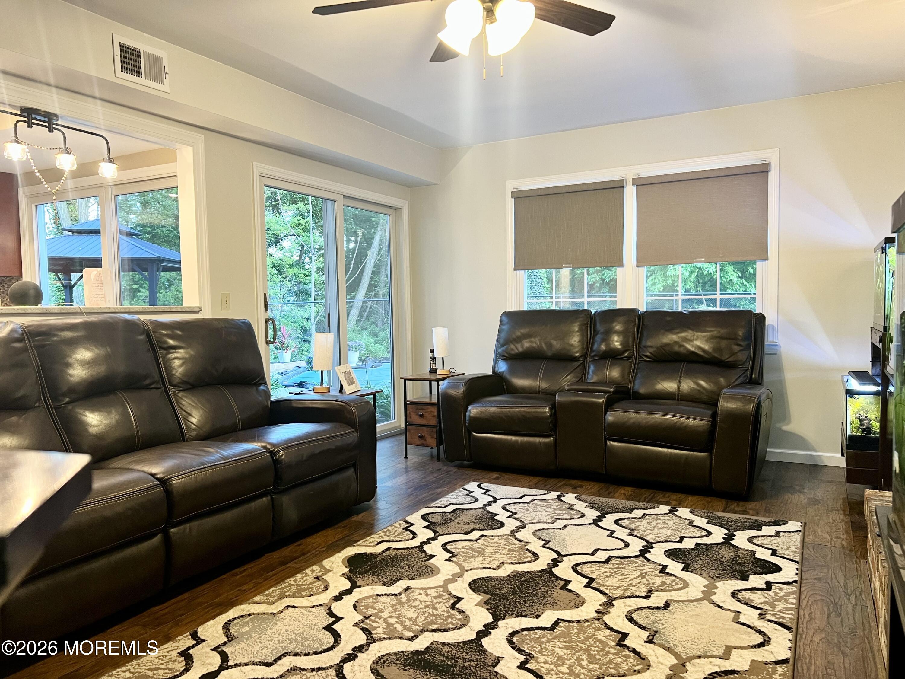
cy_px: 340
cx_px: 452
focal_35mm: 26
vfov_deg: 53.1
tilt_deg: -3.0
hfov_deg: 67.3
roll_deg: +1.2
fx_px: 680
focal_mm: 5.7
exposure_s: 1/60
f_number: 1.5
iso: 200
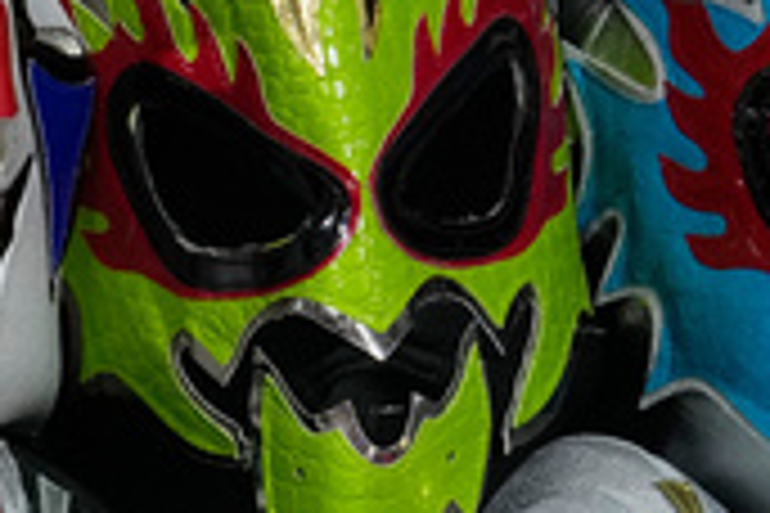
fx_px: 5625
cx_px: -1103
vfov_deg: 5.1
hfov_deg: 7.3
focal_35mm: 263
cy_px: 1251
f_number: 7.1
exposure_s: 1/160
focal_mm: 44
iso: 2000
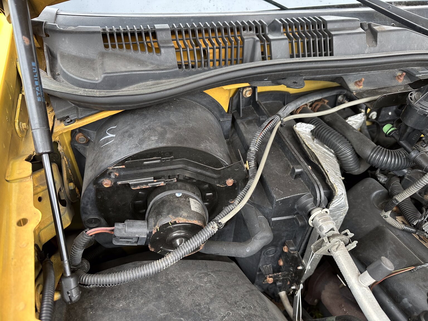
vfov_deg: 56.8
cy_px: 160
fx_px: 297
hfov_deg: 71.6
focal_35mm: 24
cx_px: 214
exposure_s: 1/165
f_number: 1.78
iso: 125
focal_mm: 6.86
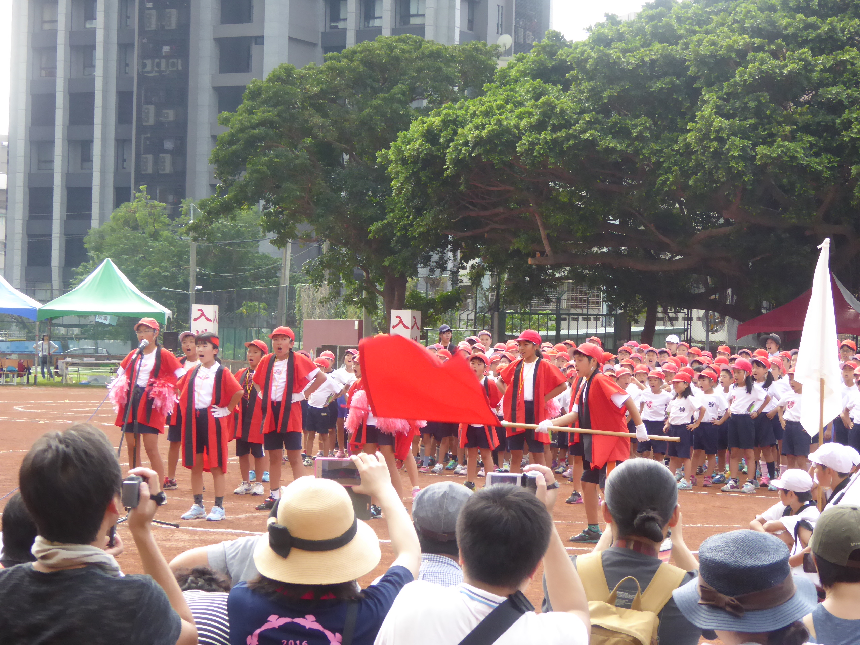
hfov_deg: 21.5
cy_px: 322
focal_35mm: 91
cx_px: 430
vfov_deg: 16.2
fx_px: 2261
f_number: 4.8
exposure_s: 1/250
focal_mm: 15
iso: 320
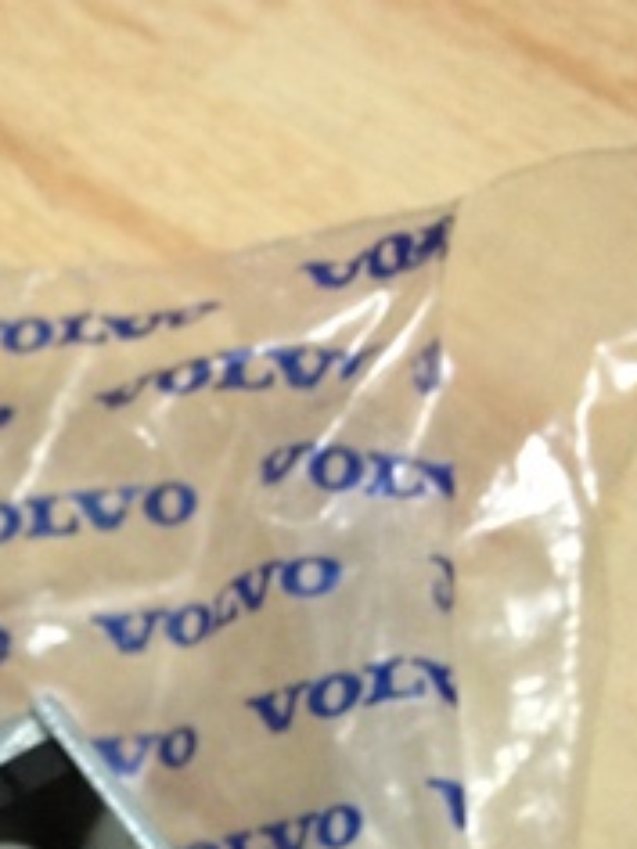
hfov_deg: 15.1
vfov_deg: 19.5
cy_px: 1018
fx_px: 2331
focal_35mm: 95
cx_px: -115
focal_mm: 4.28
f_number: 2.4
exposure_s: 1/20
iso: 250
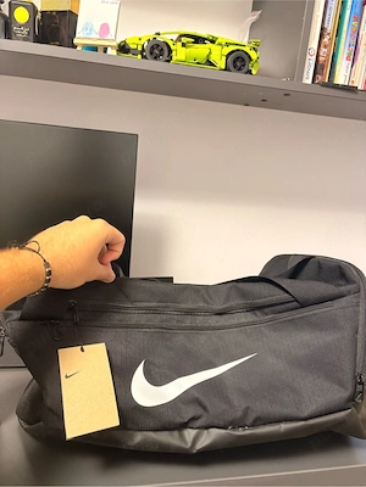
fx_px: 367
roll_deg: -4.7
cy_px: 244
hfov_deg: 53.1
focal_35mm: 26
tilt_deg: -12.7
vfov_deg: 67.3
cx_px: 183
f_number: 1.6
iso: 250
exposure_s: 1/50
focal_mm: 5.96
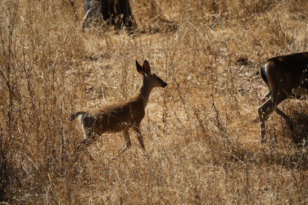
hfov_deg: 5.2
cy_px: 102
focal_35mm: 400
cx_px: 154
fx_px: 3422
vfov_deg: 3.4
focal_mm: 400
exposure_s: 1/2500
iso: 800
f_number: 6.3
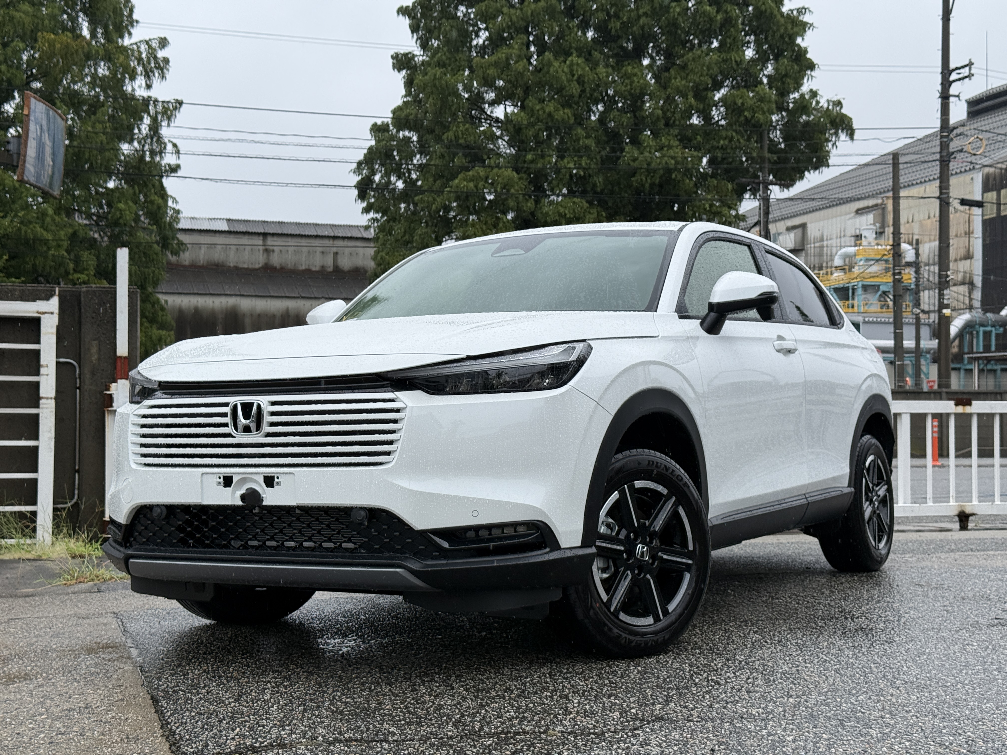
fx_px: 1396
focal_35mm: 48
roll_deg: -0.2
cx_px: 504
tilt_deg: +1.3
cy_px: 378
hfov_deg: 39.7
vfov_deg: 30.3
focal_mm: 6.76
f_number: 1.78
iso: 64
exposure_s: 1/1027
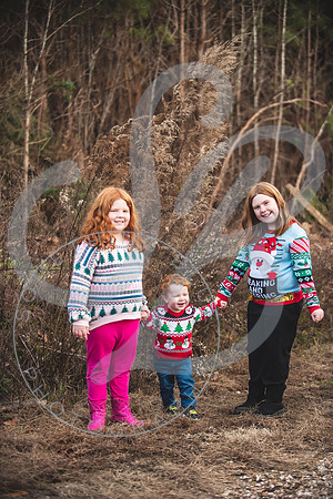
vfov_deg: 24.8
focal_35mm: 82
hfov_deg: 16.7
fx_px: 1138
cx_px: 166
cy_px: 250
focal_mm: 82
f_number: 2.8
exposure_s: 1/320
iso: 500
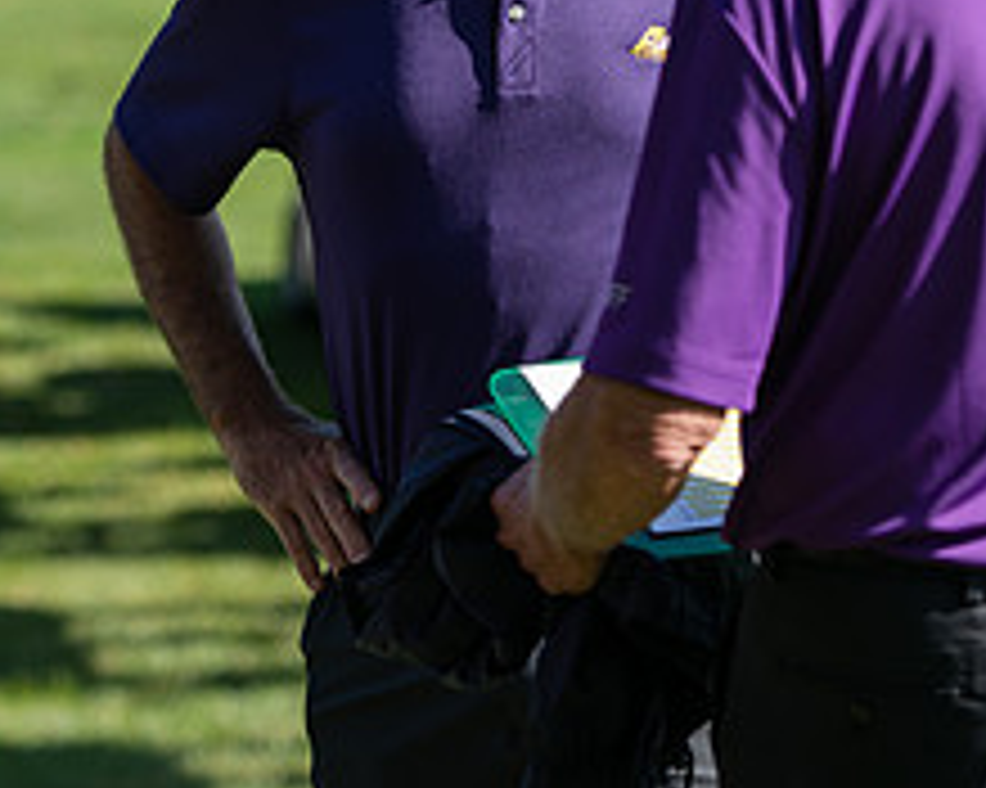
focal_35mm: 254
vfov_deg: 6.1
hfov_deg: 7.6
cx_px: 464
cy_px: -20
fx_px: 7409
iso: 100
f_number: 3.5
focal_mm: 102
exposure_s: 1/640
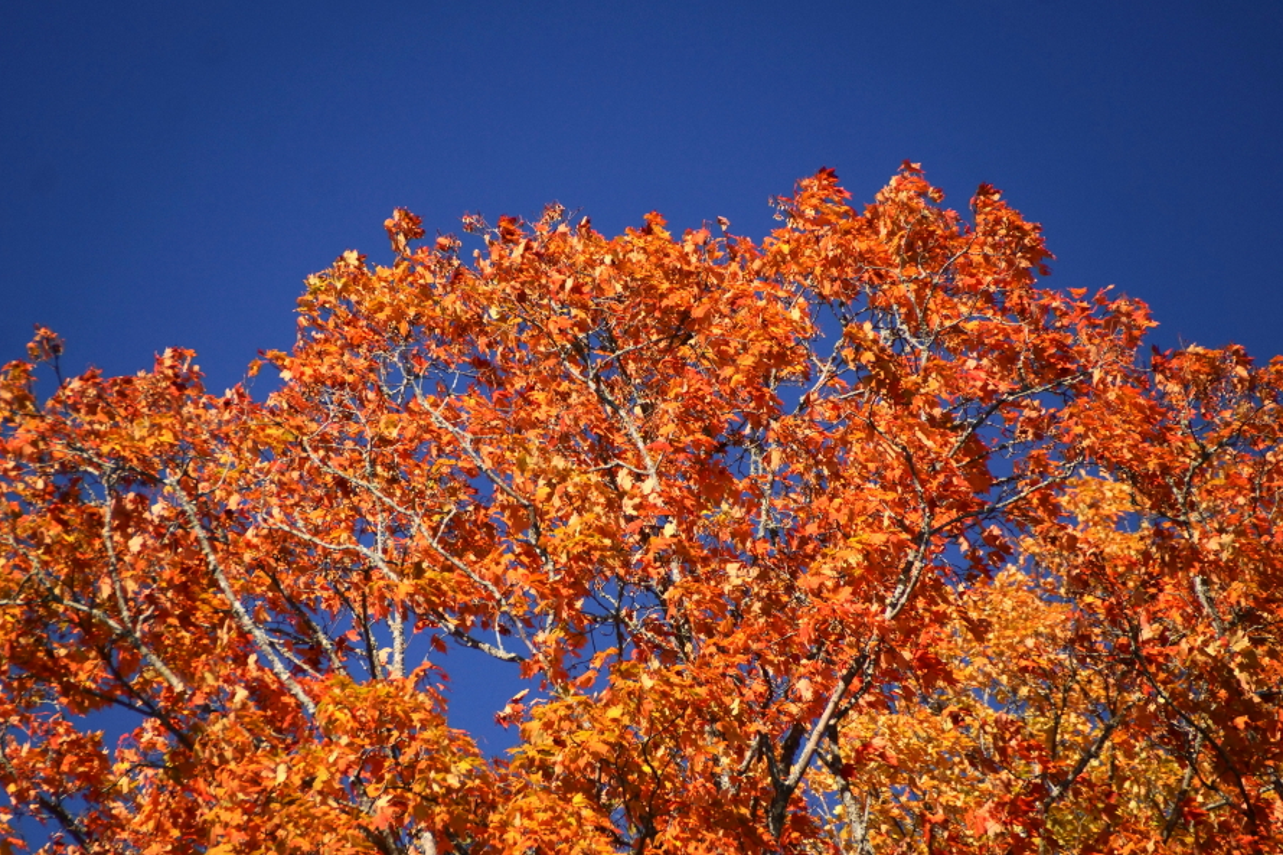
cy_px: 476
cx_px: 595
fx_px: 15000
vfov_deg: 3.3
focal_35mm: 421
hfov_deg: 4.9
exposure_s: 1/400
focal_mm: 250
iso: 200
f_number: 6.3
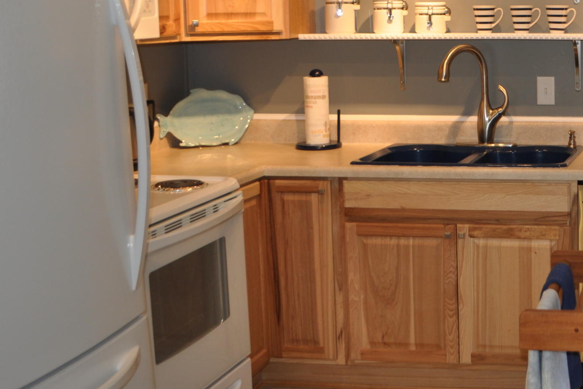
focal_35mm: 60
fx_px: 972
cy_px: 99
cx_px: 629
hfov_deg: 30.2
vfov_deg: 22.4
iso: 280
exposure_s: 1/30
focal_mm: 18
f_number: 3.5
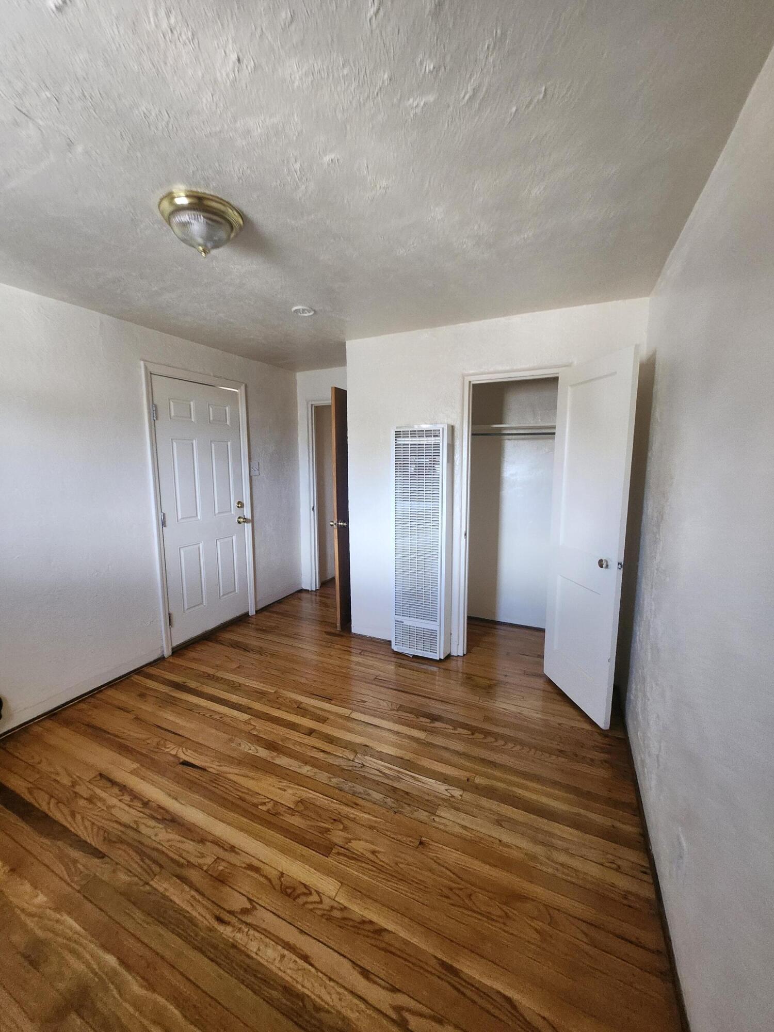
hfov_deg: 89.9
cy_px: 516
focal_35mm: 13
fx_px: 388
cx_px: 387
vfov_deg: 106.2
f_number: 2.2
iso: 400
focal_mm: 1.74
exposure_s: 1/30
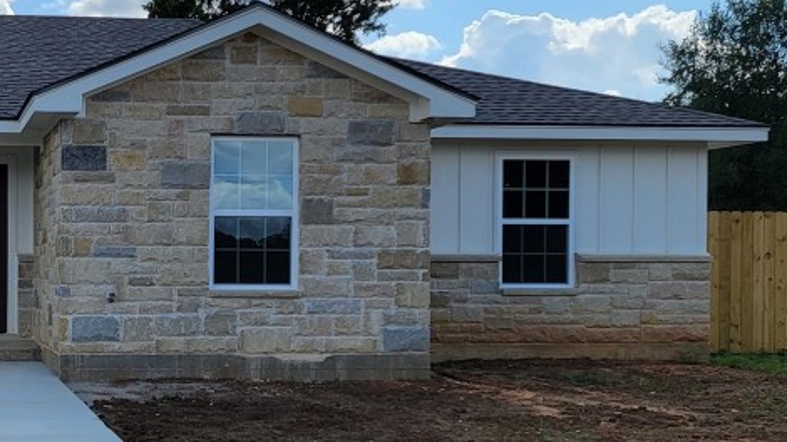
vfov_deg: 21.0
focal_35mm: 57
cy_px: 286
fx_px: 1189
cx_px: 47
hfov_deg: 34.2
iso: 16
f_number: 1.8
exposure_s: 1/1002
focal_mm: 6.7
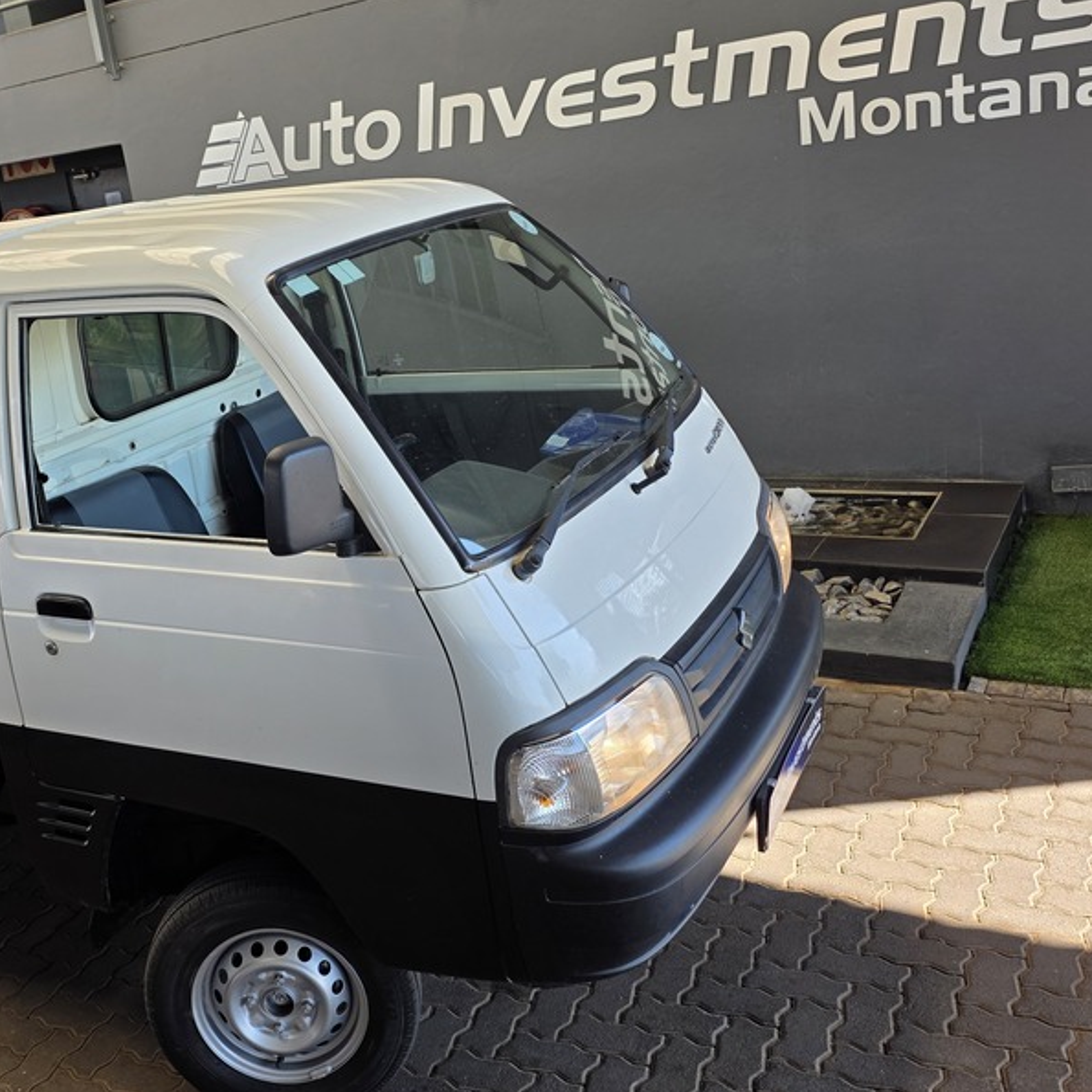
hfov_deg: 45.9
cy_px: 492
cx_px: 305
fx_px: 1249
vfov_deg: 47.2
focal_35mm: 35
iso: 50
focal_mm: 6.25
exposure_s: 1/359
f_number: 1.7
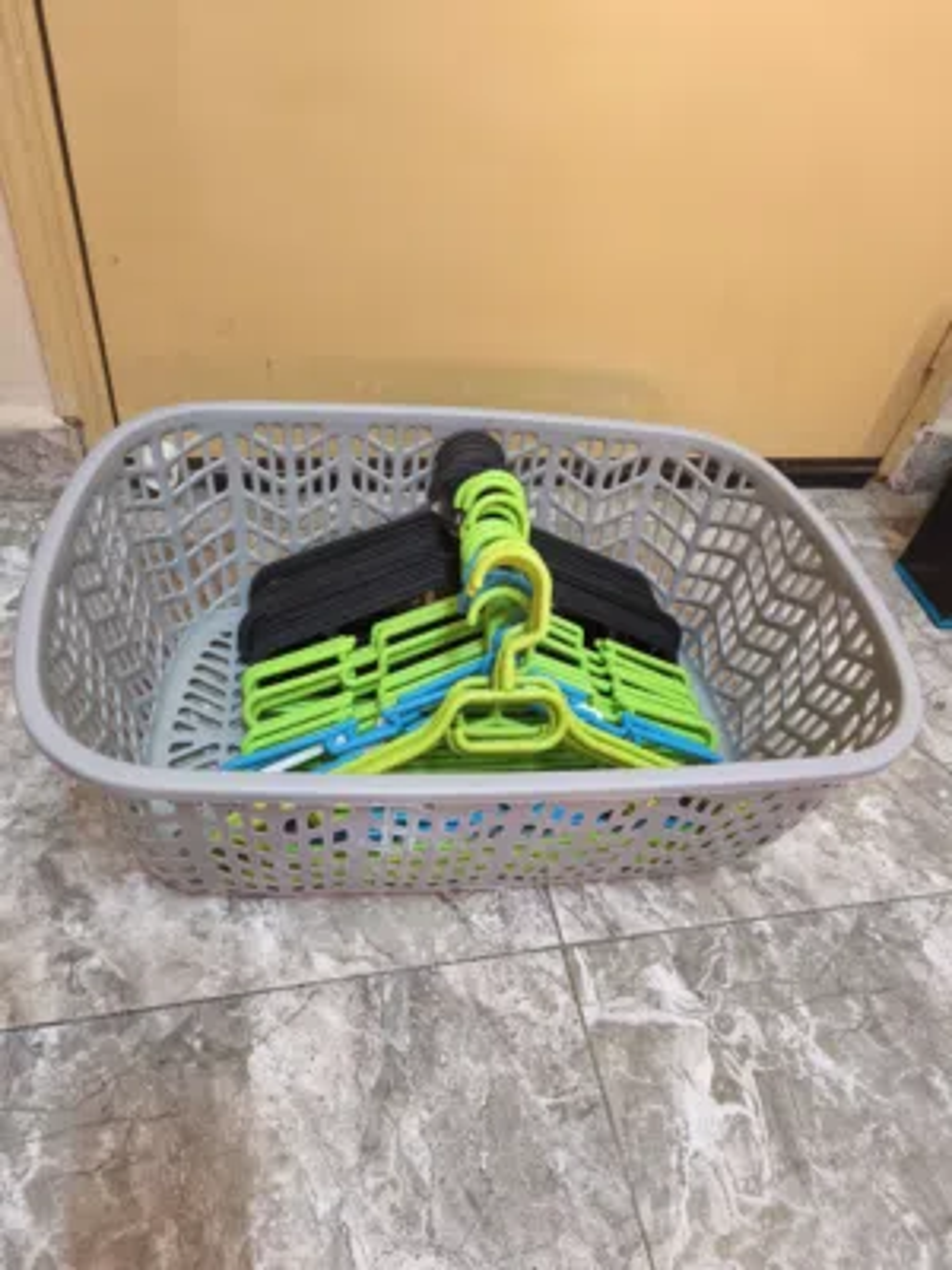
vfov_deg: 73.9
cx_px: 476
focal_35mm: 23
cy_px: 635
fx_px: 843
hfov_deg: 58.9
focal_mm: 5.35
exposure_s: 1/33.3
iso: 1000
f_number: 1.7
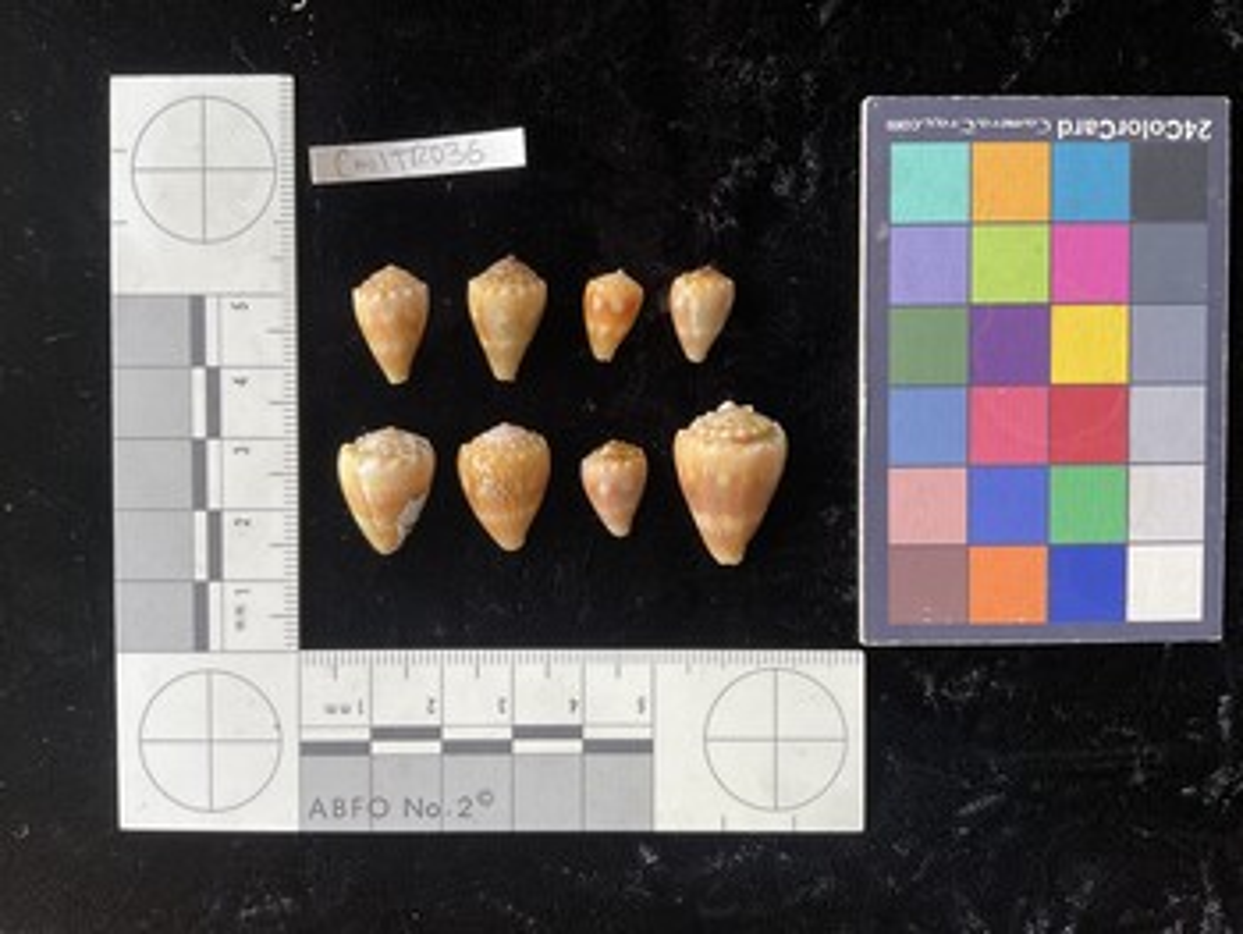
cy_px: 467
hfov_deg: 61.6
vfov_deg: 48.3
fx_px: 1042
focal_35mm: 29
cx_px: 622
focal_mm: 3
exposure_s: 1/120
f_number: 1.8
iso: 40
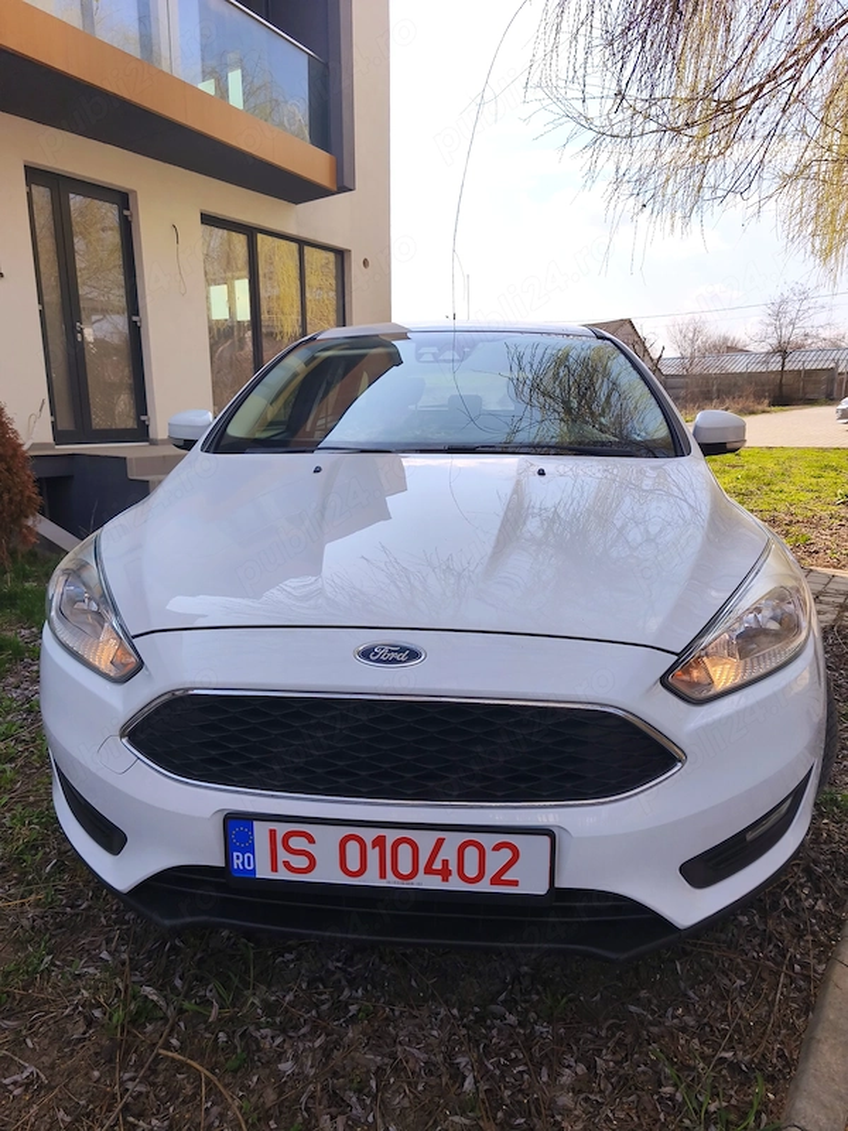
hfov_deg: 58.9
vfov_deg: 73.9
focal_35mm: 23
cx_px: 424
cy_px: 566
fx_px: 751
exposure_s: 1/2570
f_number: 1.7
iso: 80
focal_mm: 5.35
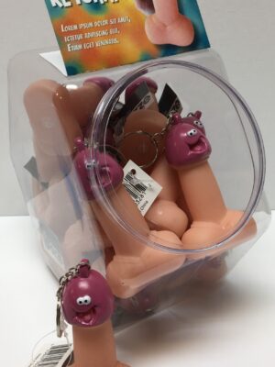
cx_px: 138
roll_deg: +2.4
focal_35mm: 29
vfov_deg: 61.7
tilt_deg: -28.6
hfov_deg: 48.2
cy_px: 184
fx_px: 307
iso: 25
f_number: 2.2
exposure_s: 1/50
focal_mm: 4.15
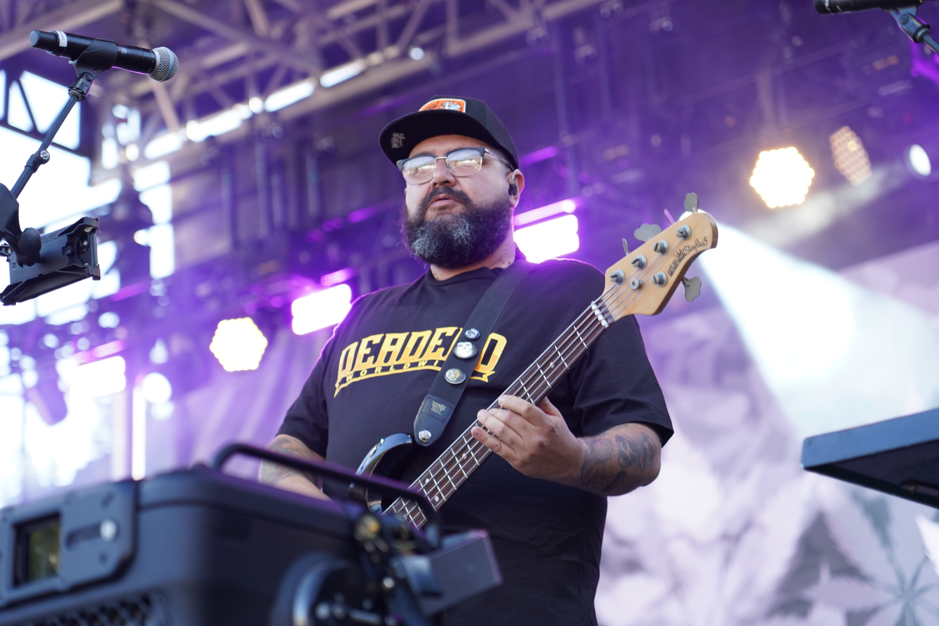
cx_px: 470
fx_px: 2739
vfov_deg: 13.0
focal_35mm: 105
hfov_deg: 19.5
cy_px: 313
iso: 250
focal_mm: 105
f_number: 4
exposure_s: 1/125
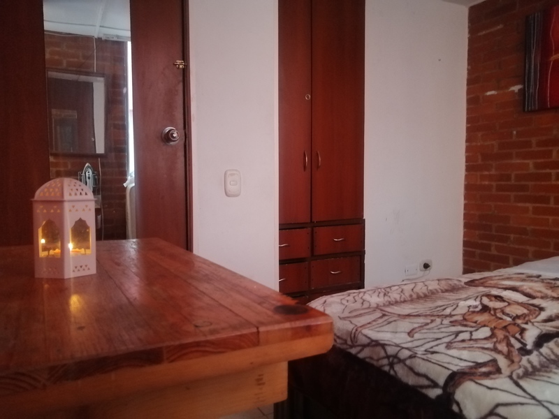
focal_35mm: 26
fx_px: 420
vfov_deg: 53.1
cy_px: 210
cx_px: 280
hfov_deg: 67.3
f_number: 1.8
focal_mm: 3.95
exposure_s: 1/14.3
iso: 1250
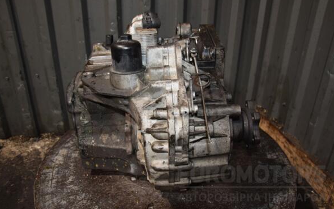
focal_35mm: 28
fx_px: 255
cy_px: 99
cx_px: 167
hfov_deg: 66.5
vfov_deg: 44.5
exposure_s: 1/60
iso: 800
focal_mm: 18
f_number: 5
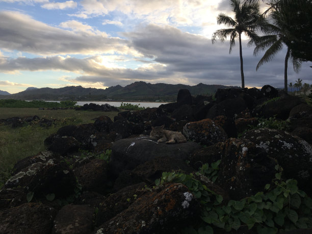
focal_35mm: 29
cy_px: 117
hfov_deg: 61.7
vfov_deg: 48.2
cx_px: 156
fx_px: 261
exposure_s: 1/641
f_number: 2.2
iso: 25
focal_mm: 4.15
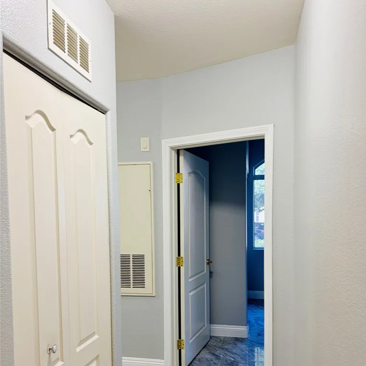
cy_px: 227
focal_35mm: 31
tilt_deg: -3.3
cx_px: 185
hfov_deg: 52.5
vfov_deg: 52.0
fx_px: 371
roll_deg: +1.0
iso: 80
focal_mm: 5.96
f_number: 1.6
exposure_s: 1/60
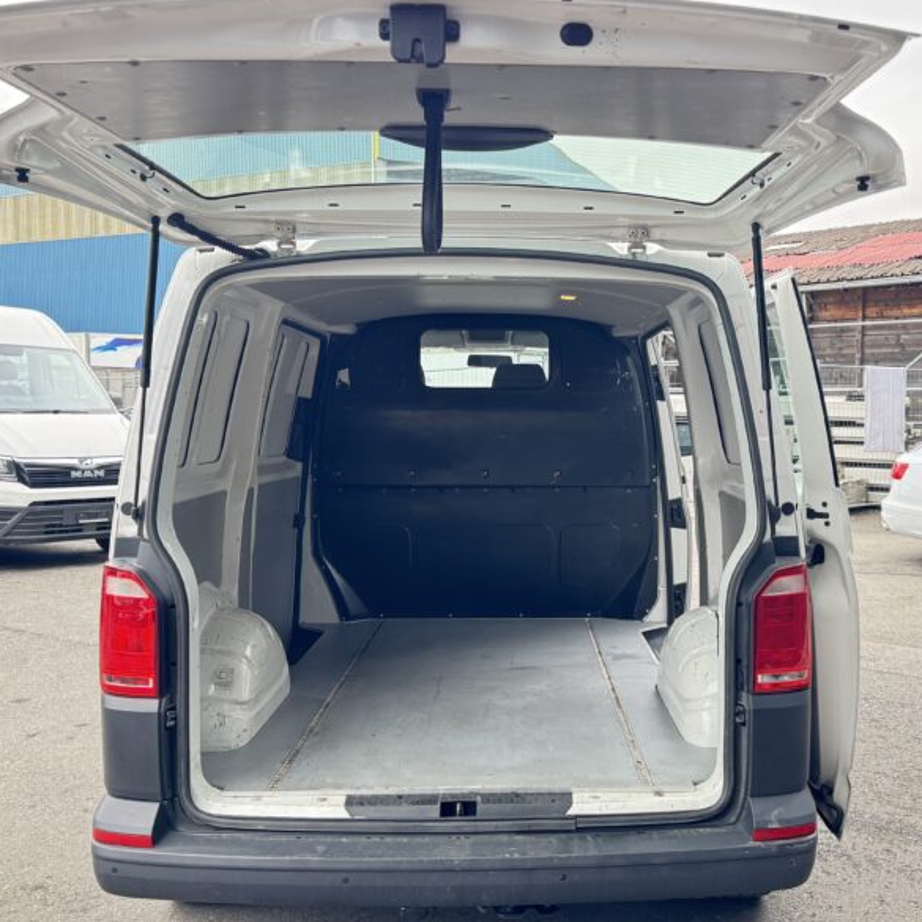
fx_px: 874
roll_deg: -0.2
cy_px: 463
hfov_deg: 55.3
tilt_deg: -2.2
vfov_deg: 55.6
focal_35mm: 29
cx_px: 547
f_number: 1.78
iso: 125
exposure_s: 1/121
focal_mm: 6.76
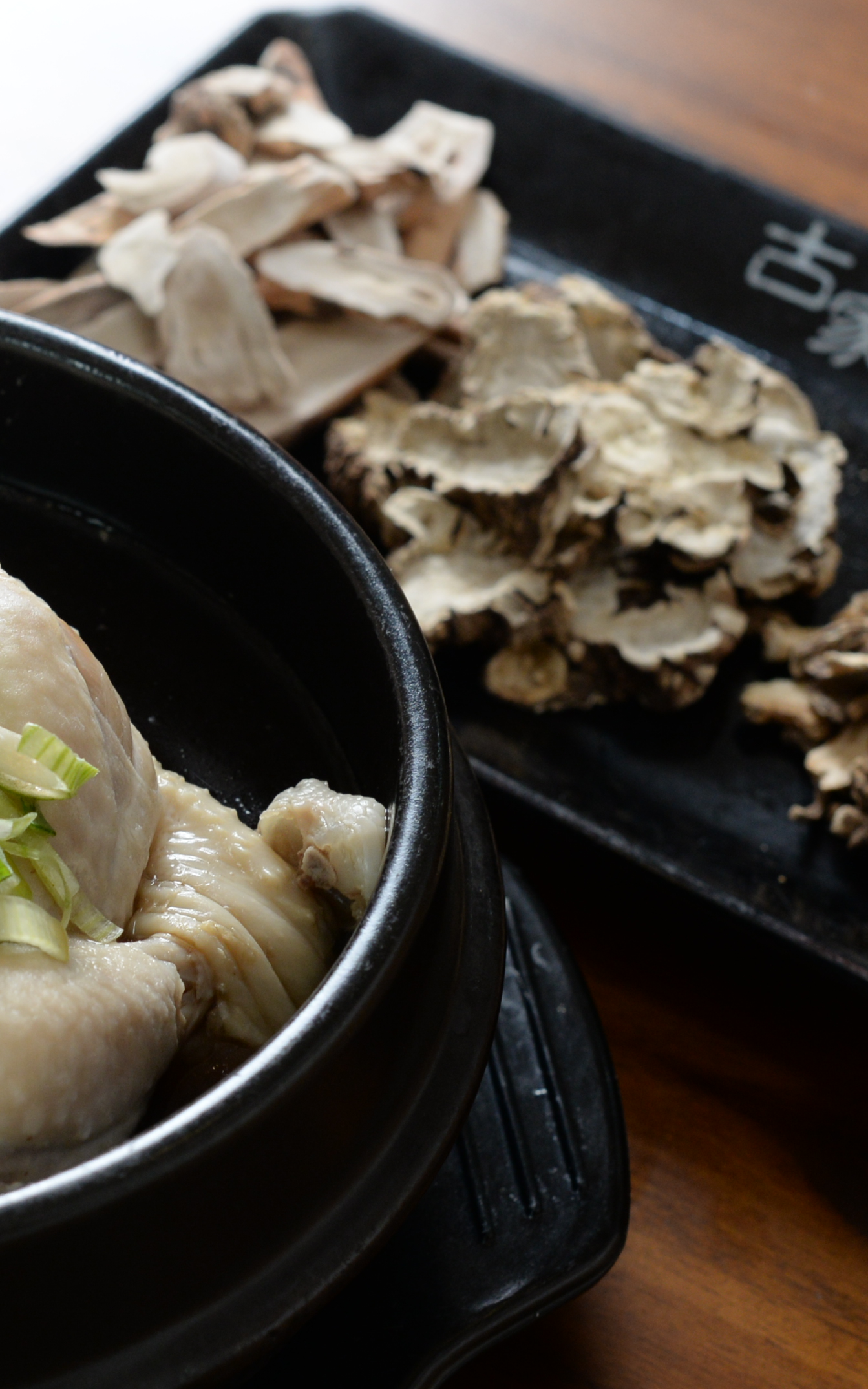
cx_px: -150
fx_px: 4050
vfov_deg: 19.4
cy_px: 816
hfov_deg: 12.0
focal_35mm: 107
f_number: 8
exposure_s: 1/160
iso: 800
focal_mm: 50
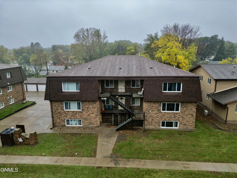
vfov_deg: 56.8
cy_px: 89
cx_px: 118
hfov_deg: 71.6
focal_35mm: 24
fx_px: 164
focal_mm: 6.72
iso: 110
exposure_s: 1/250
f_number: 1.7
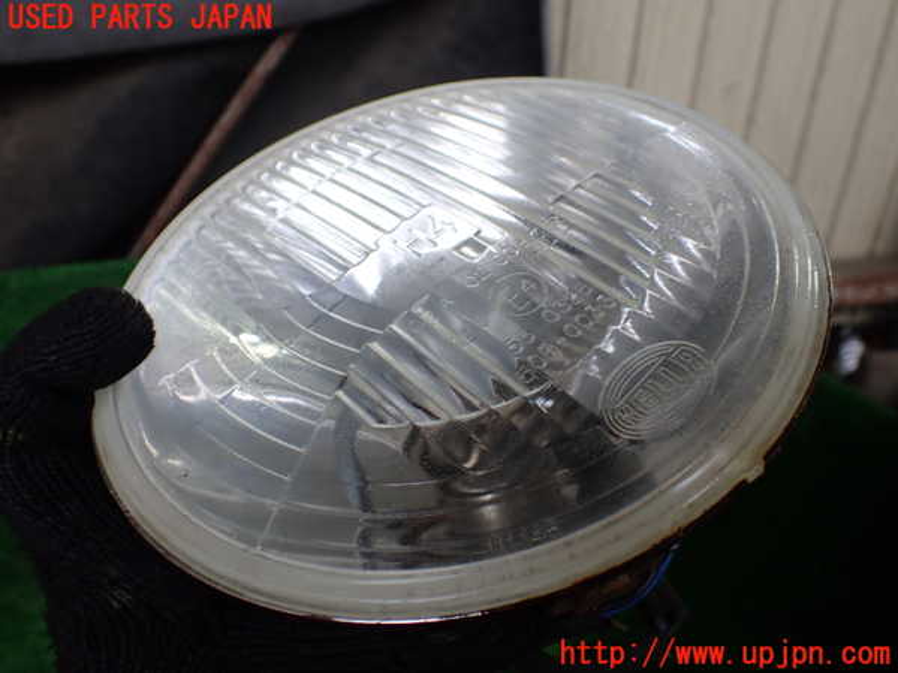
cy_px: 336
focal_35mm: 30
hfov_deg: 60.0
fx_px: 778
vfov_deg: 46.8
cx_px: 449
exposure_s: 1/125
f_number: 2.3
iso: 200
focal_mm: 5.4
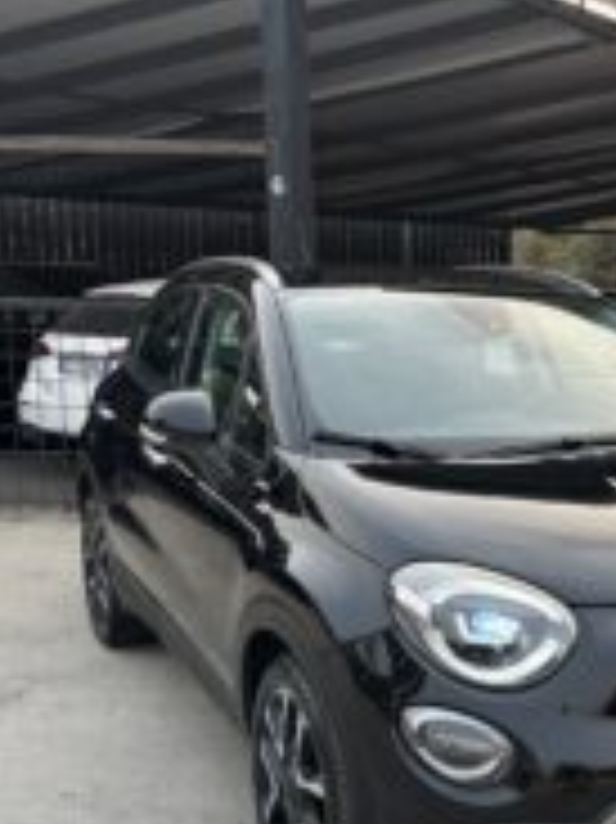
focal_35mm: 49
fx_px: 1164
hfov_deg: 28.6
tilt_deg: -10.0
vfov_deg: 38.5
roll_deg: -1.3
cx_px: 544
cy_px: 547
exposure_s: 1/729
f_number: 1.78
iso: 80
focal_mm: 6.86
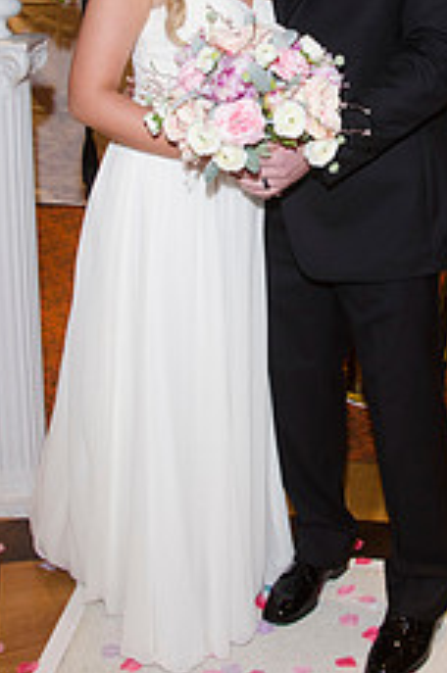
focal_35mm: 53
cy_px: 138
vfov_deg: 36.3
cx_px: 306
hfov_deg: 25.3
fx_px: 990
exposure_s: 1/60
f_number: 5.6
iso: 400
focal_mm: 18
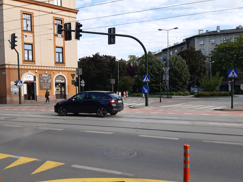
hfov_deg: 58.2
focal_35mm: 31
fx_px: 218
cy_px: 102
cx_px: 109
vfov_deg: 45.4
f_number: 1.7
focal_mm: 3.92
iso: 40
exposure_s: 1/770
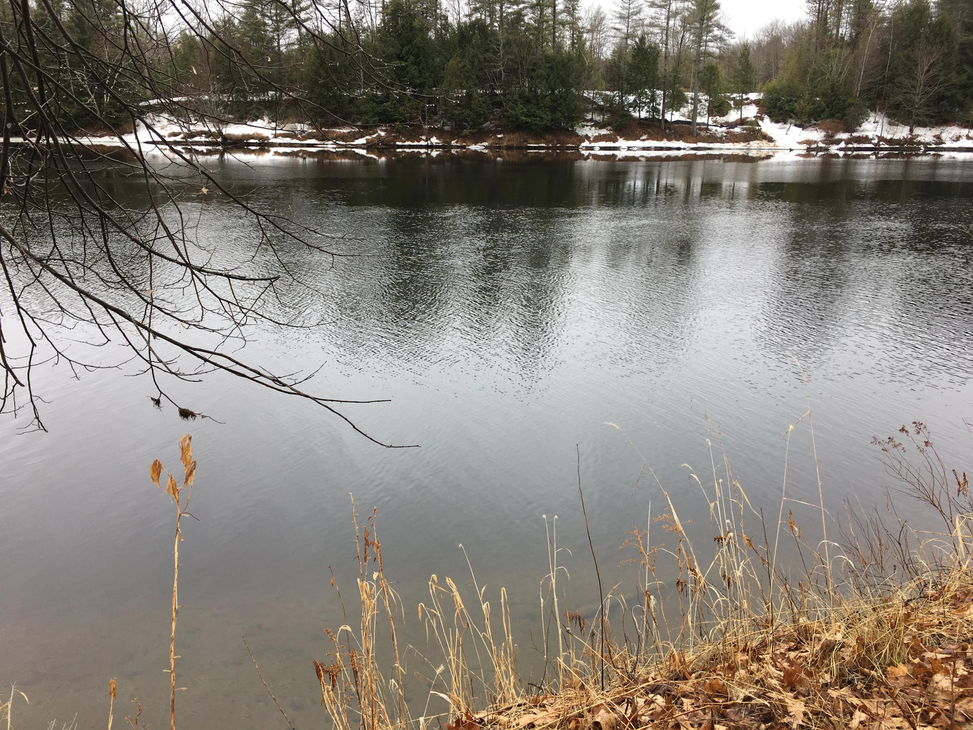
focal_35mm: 29
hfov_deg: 61.7
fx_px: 815
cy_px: 365
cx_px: 486
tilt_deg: -15.5
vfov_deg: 48.2
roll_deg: -1.7
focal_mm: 4.15
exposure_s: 1/196
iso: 25
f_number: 2.2
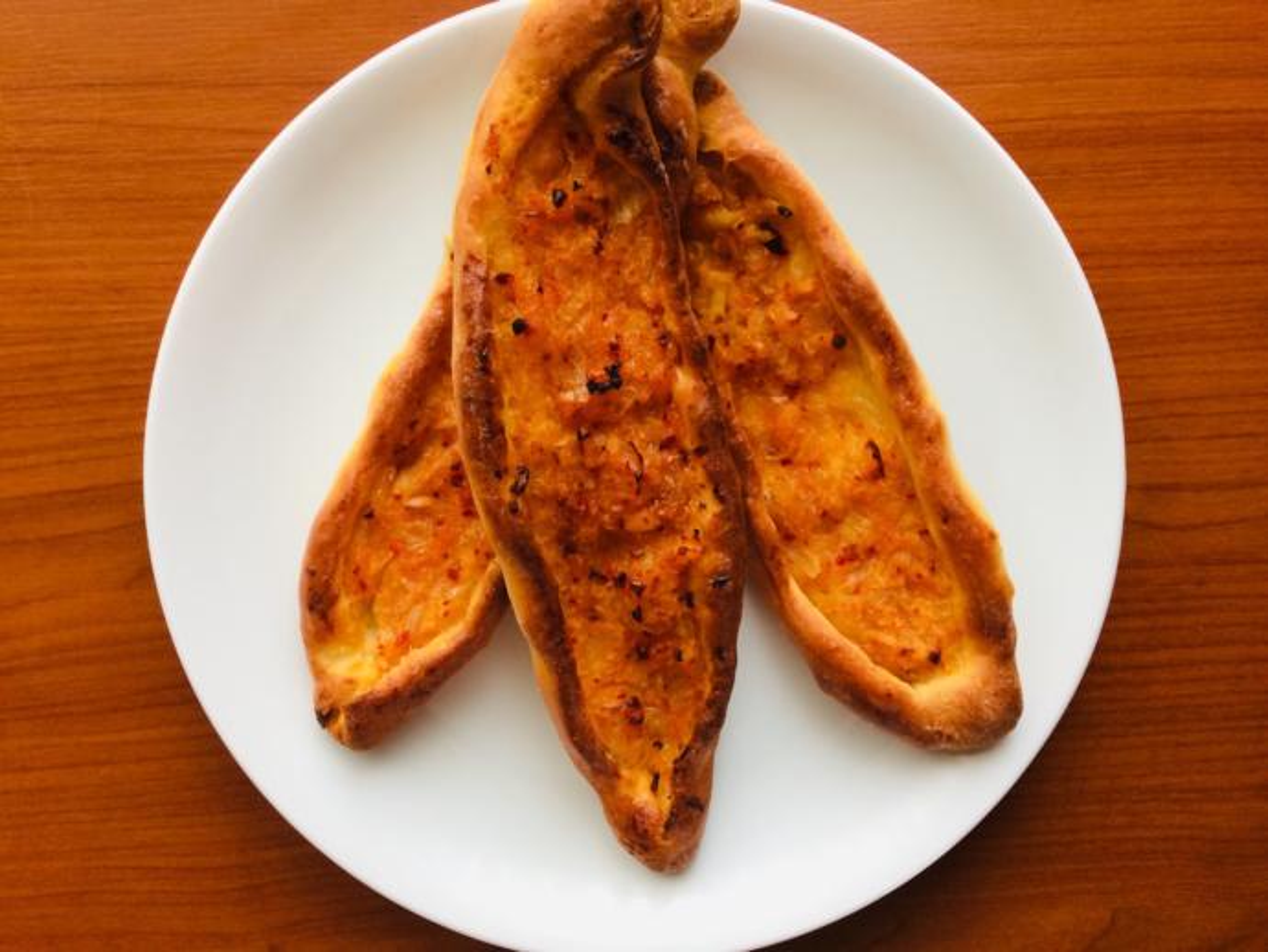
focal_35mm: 29
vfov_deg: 48.3
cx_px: 634
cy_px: 476
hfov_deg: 61.6
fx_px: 1063
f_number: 2.2
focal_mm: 4.15
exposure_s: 1/33
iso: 100
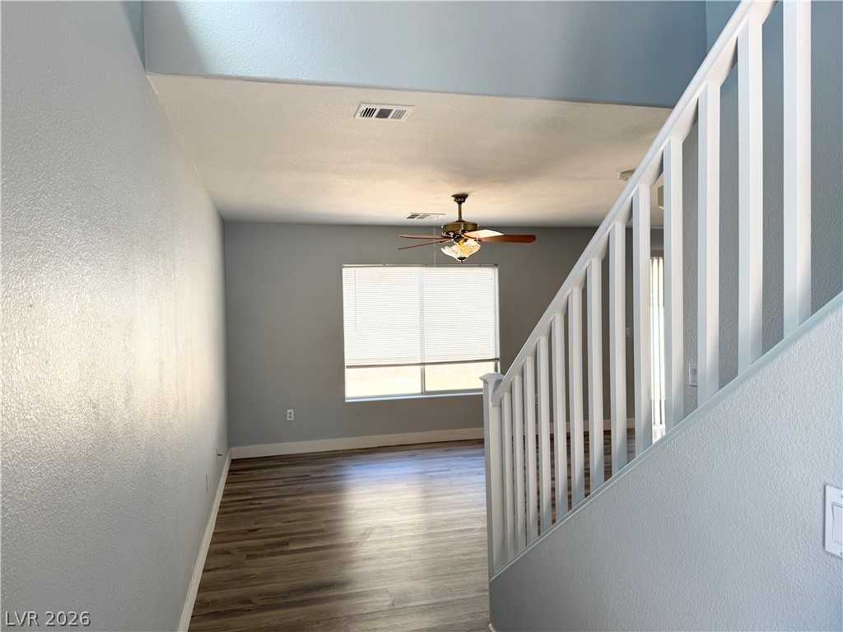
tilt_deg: -1.5
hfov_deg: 71.6
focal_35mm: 24
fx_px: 584
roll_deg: +1.0
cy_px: 316
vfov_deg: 56.8
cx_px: 422
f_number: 1.78
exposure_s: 1/176
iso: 80
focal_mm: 6.76
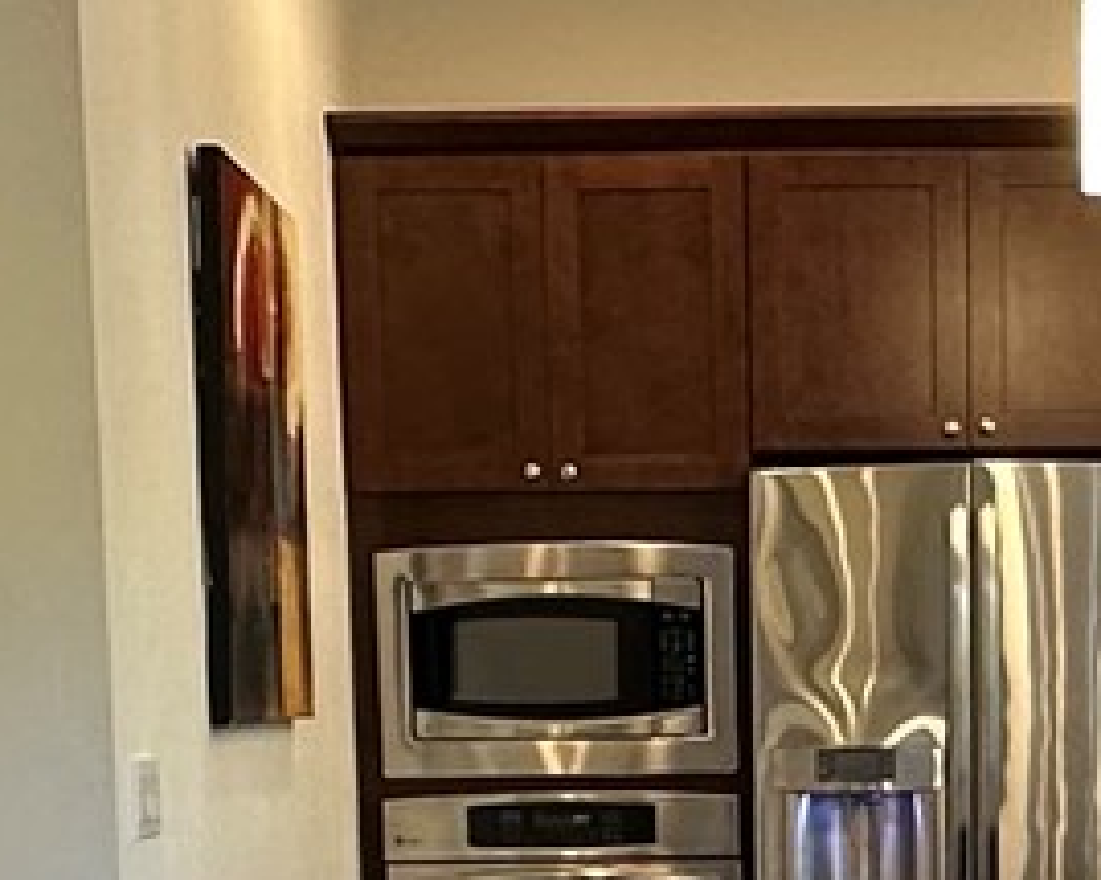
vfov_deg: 14.0
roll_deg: +0.4
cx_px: 913
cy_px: 1240
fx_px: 3388
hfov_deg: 18.3
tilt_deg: -9.1
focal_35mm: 104
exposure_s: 1/60
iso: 160
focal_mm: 2.22
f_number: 2.2
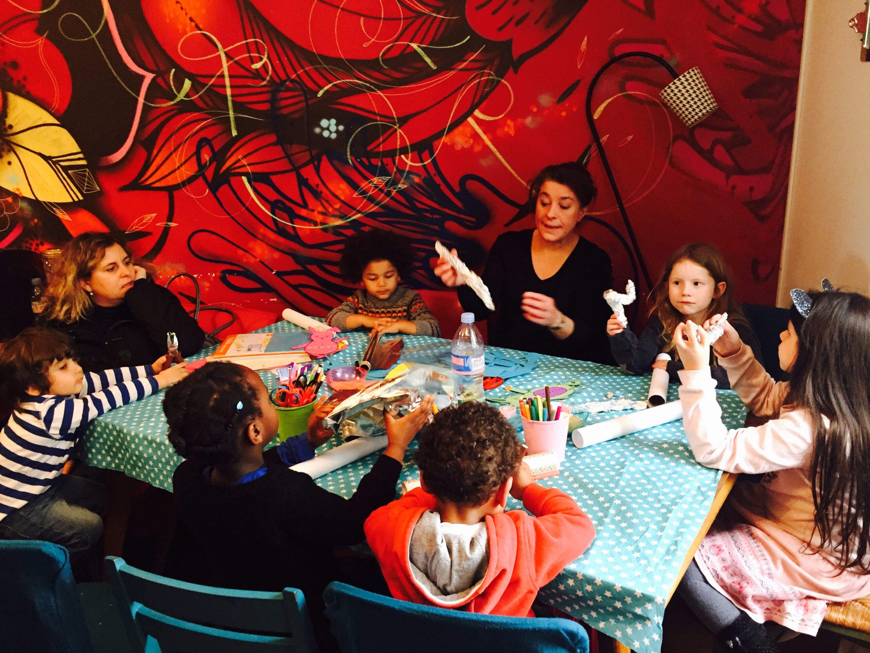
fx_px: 729
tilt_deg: -17.4
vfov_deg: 48.2
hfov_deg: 61.7
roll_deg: +2.4
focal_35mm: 29
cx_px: 435
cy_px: 326
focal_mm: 4.15
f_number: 2.2
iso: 250
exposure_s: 1/15
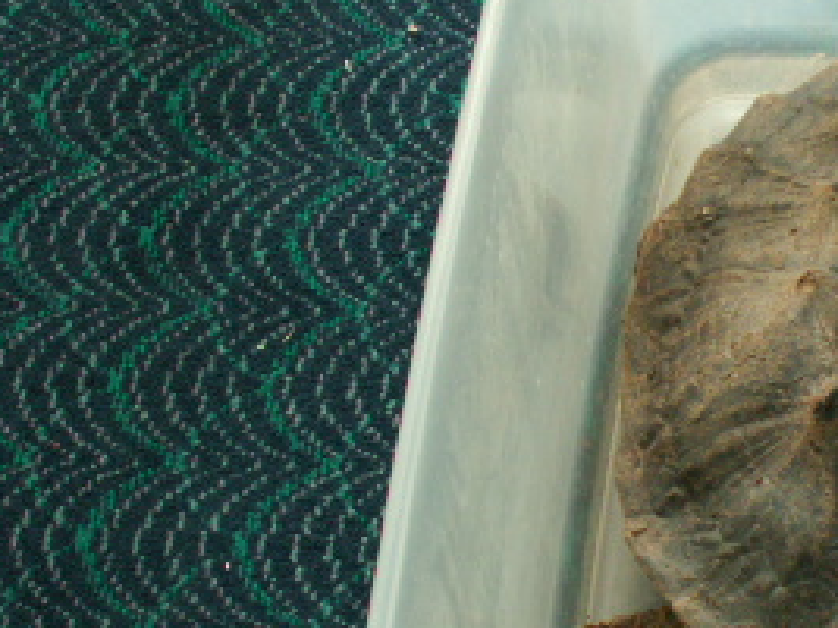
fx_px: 2033
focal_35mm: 84
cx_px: 857
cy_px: 480
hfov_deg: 22.3
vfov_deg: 17.4
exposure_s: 1/40
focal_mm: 5.86
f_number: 2.8
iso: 50
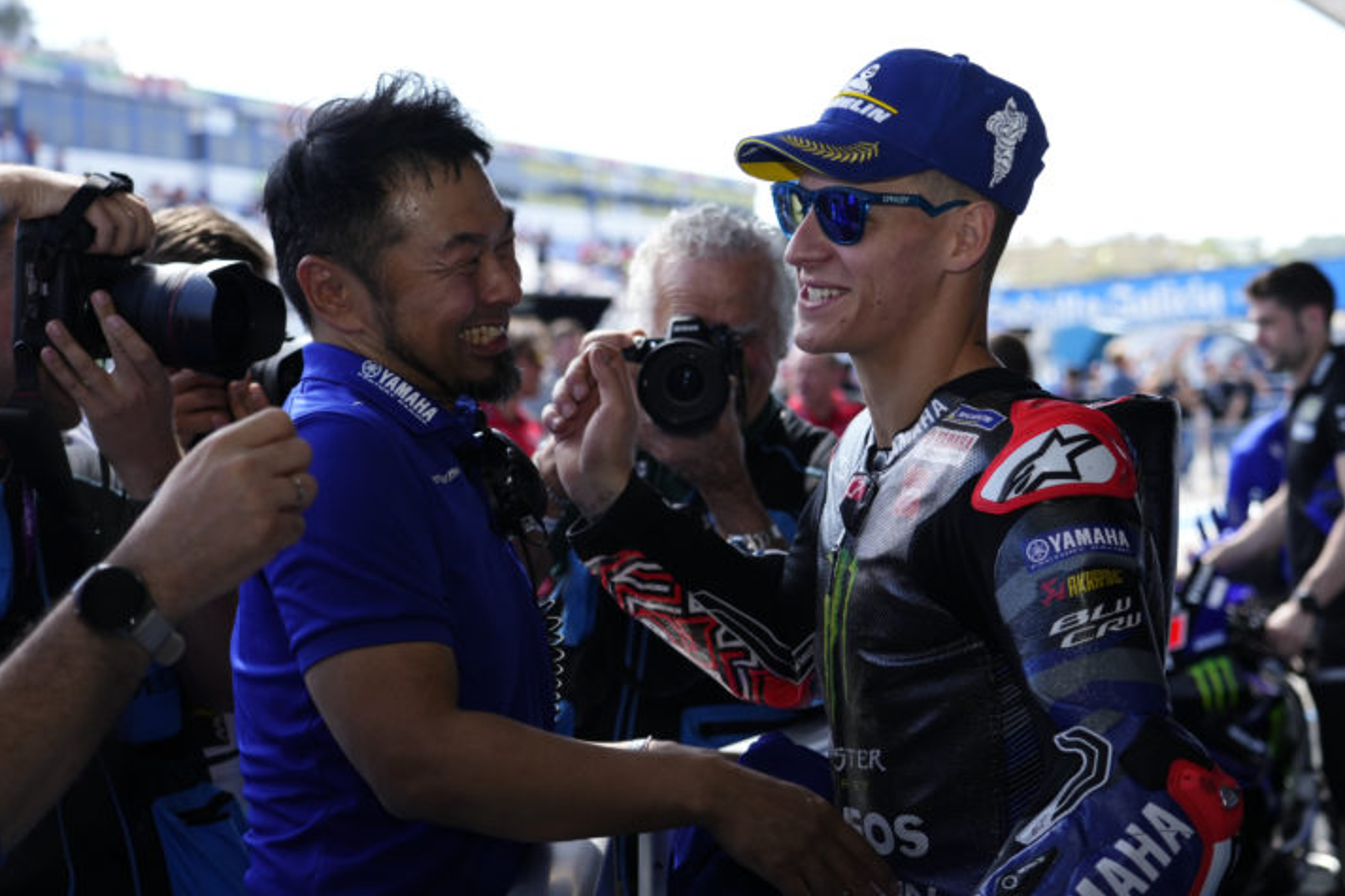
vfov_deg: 22.6
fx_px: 2241
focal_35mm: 60
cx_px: 675
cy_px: 447
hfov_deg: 33.4
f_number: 4
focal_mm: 57
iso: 250
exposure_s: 1/640
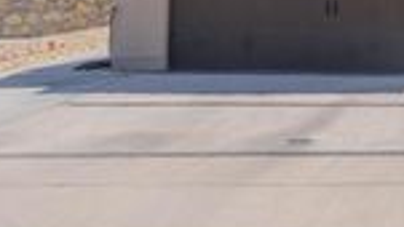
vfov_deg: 9.8
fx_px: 1243
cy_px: -207
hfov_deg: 17.8
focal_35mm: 116
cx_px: 447
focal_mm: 19
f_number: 10
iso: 100
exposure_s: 1/160
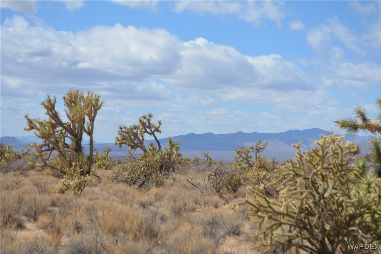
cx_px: 190
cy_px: 127
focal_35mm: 82
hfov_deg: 24.6
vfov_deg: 16.6
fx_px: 874
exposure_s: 1/2000
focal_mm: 55
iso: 400
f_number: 7.1
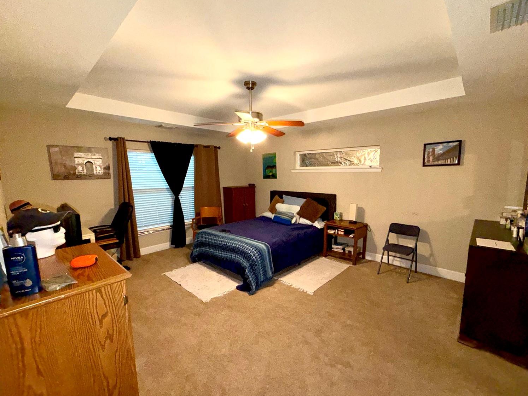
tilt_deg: -7.0
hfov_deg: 98.1
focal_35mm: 15
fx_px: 229
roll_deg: +0.4
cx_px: 277
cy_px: 203
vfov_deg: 81.7
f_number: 2.2
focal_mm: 2.22
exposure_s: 1/60
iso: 250
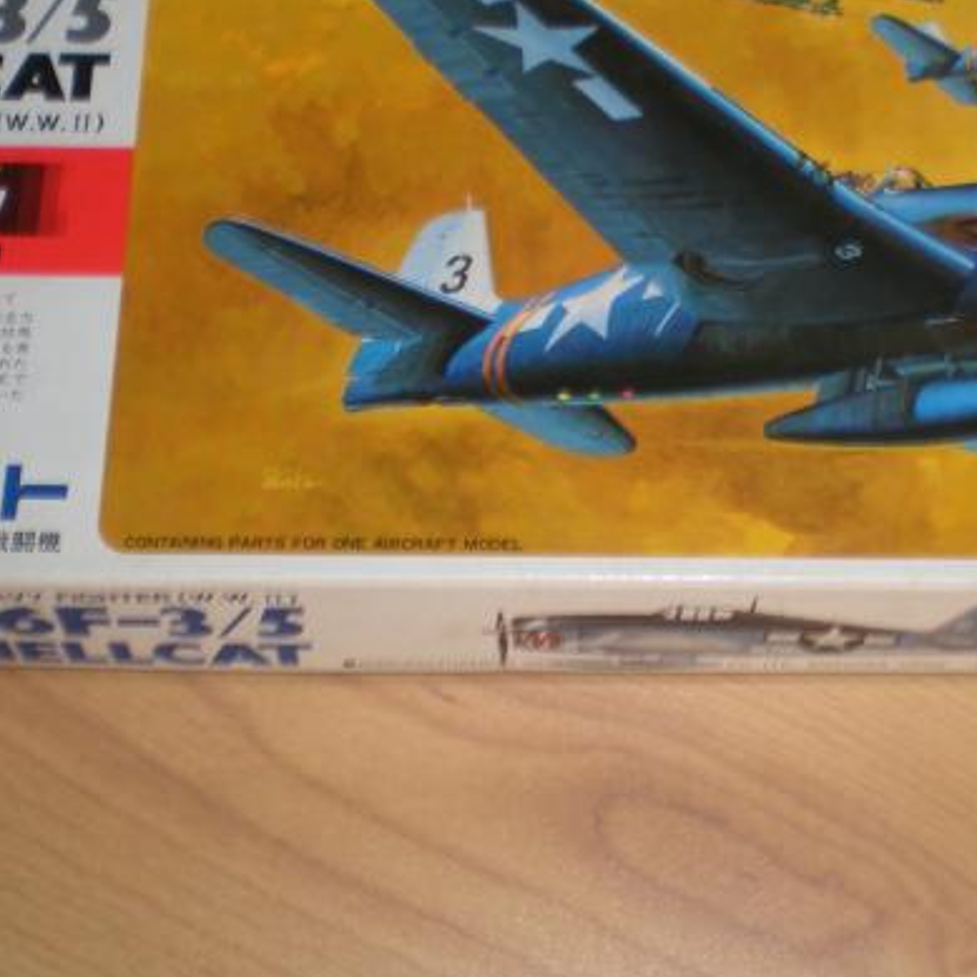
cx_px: 603
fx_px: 2203
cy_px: 382
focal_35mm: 69
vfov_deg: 24.9
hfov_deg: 24.9
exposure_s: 1/30
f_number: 3.1
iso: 64
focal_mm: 6.3
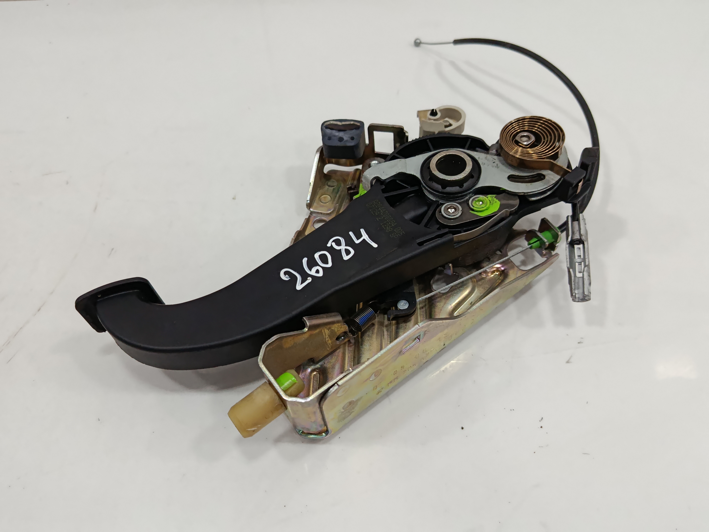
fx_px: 533
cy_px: 266
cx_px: 354
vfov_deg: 53.1
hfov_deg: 67.3
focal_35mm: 26
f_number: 1.7
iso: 922
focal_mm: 5.24
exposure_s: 1/100
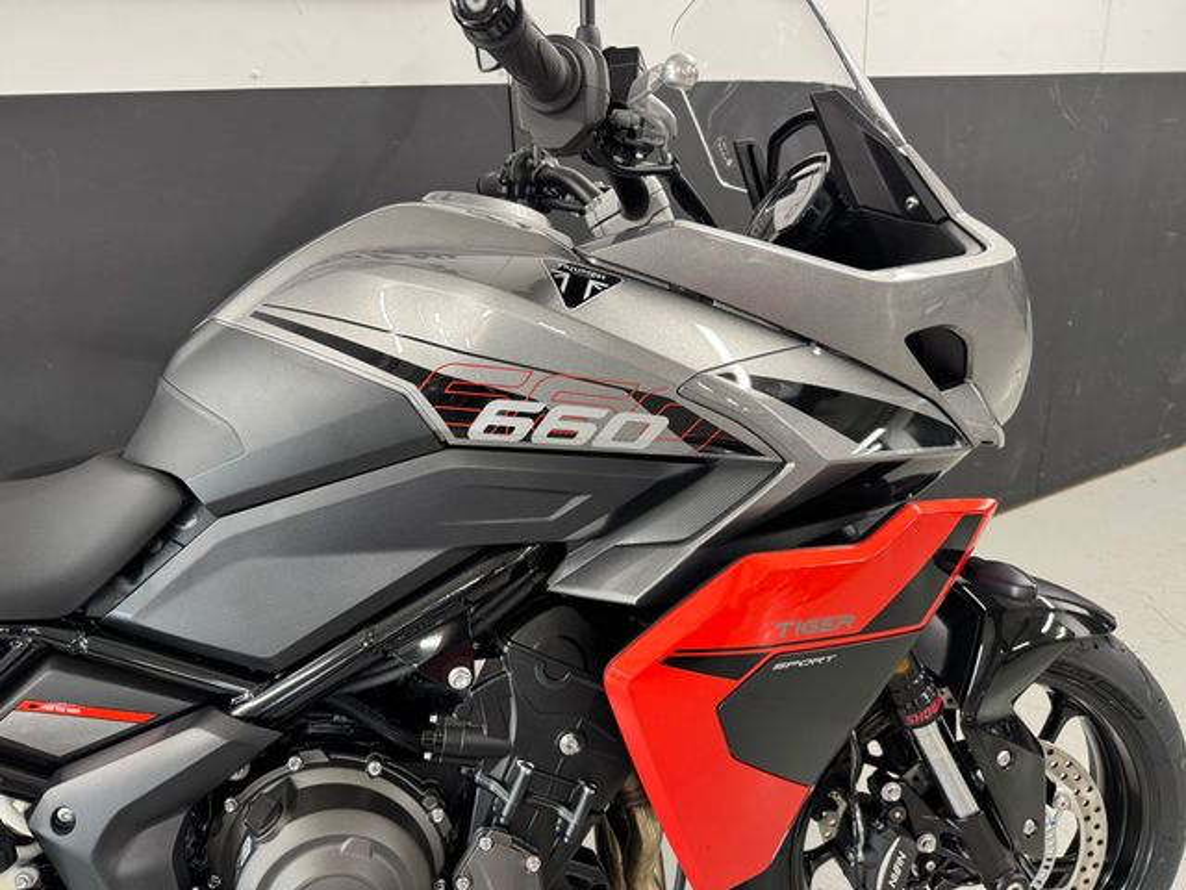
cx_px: 593
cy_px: 445
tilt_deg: -20.4
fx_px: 822
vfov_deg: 56.8
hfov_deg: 71.6
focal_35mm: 24
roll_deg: +3.1
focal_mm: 6.76
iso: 250
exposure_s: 1/50
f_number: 1.78
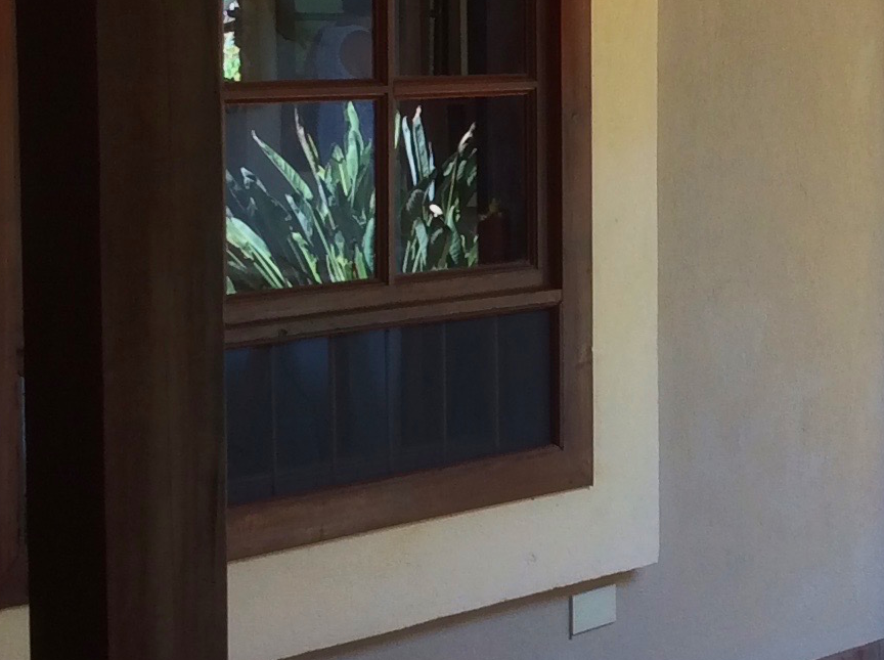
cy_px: 133
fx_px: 2448
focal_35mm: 96
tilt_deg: -3.3
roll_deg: +1.1
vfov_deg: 15.3
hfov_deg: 19.7
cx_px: 926
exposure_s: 1/60
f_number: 2.4
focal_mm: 3.3
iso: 32
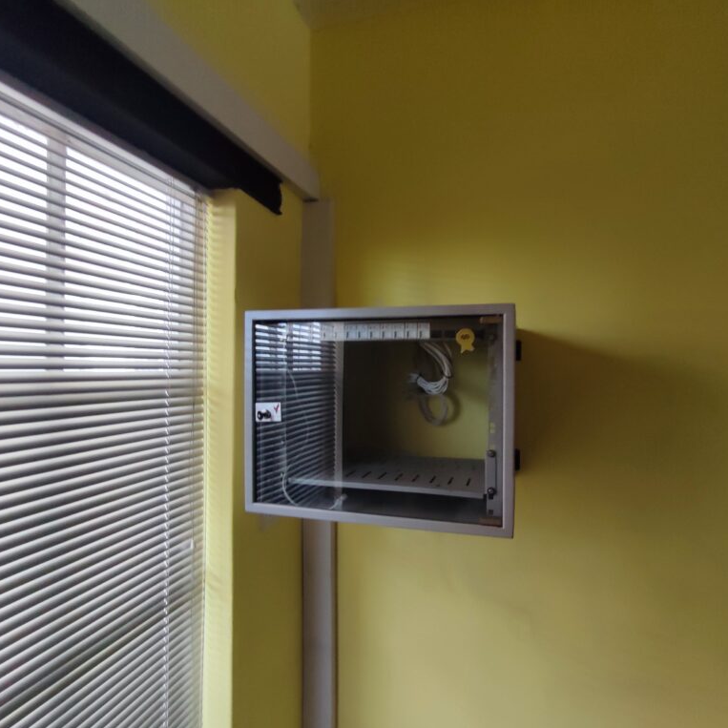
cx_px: 402
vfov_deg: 77.7
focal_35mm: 19
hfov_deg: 77.4
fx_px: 452
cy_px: 365
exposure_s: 1/50
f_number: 2.2
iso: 68
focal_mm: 1.65
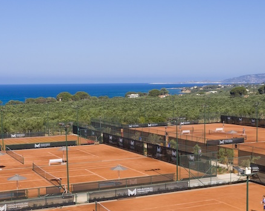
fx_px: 470
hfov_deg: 31.4
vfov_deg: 25.3
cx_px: 145
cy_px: 138
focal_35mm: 60
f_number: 7.1
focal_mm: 10.26
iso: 100
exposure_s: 1/400
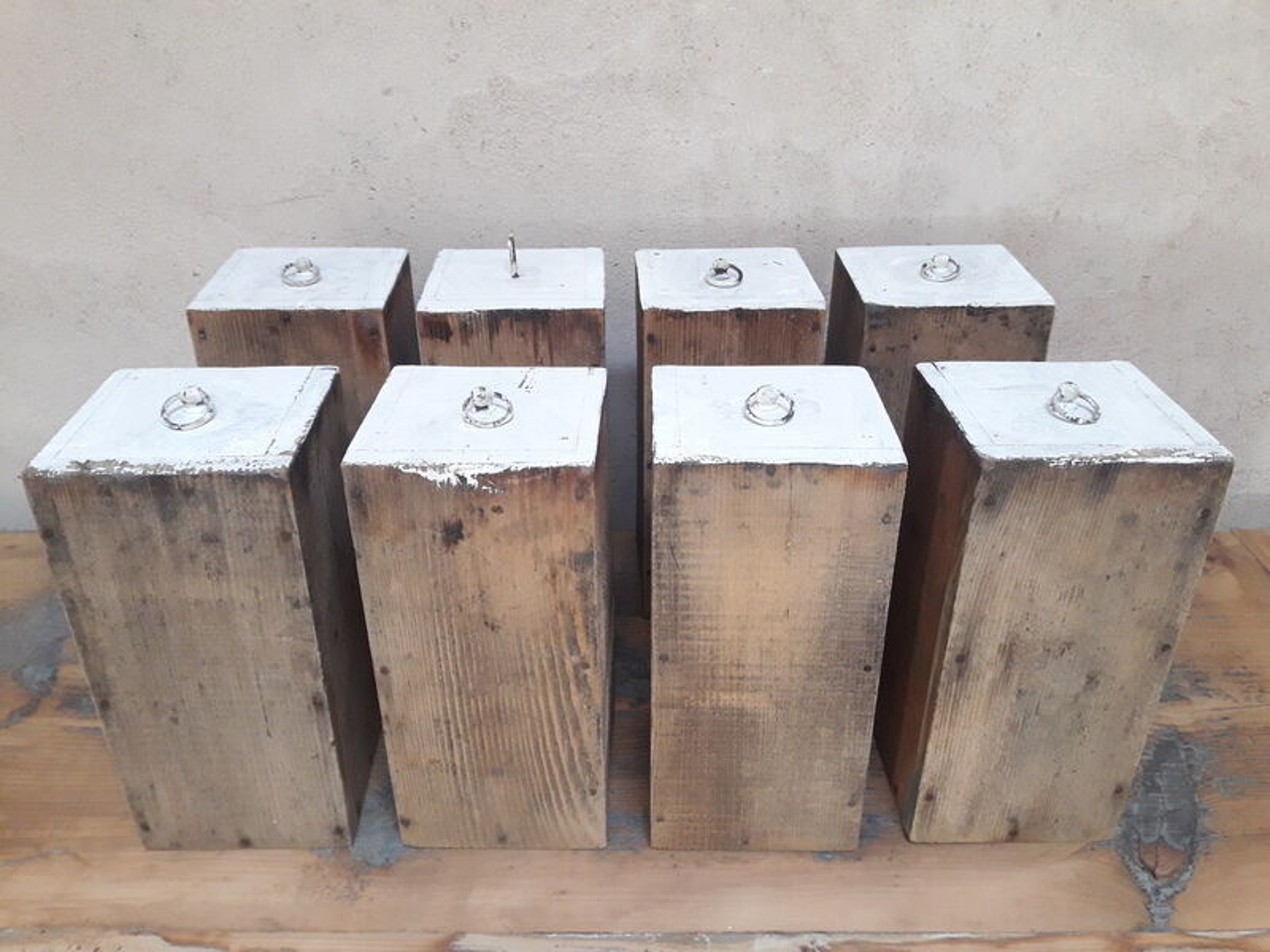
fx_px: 1027
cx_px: 635
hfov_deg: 63.4
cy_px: 476
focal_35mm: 28
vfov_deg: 49.7
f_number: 1.9
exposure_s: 1/25
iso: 200
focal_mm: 3.7
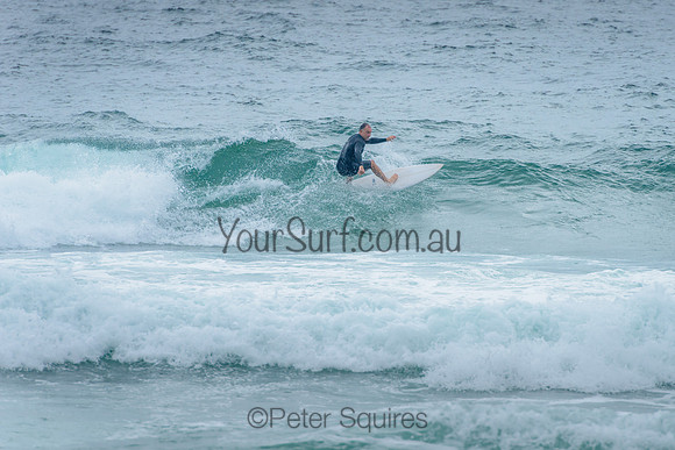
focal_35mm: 490
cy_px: 182
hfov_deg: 4.2
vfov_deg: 2.8
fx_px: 9192
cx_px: 414
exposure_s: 1/1600
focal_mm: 400
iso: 500
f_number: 8
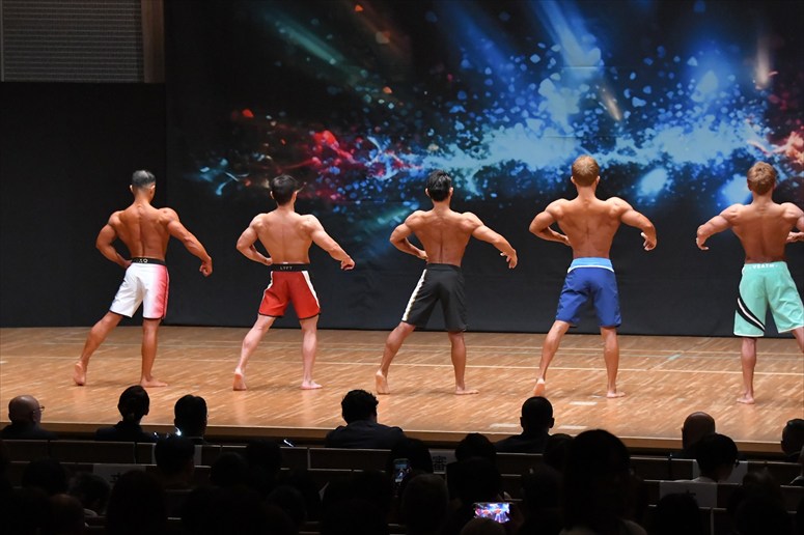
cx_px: 402
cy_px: 268
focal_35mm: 147
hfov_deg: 14.0
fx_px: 3281
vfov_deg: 9.3
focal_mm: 98
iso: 8000
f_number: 5.6
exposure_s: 1/400
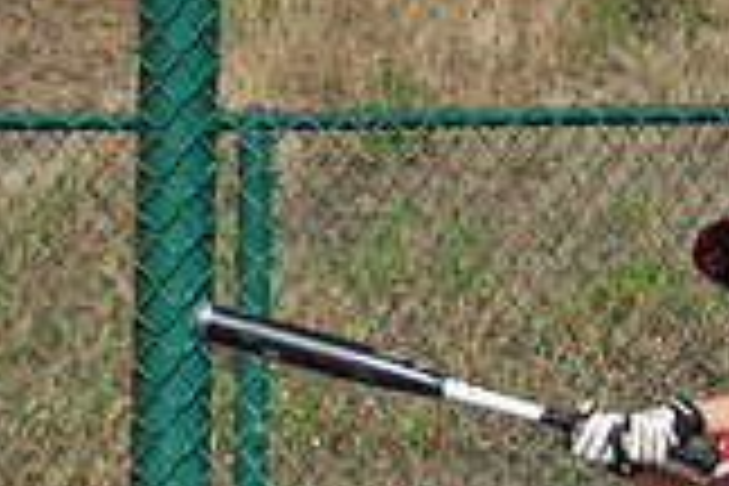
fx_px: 18467
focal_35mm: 912
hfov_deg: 2.3
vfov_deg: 1.5
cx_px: 760
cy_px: 380
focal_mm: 170
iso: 200
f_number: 11
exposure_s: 1/500
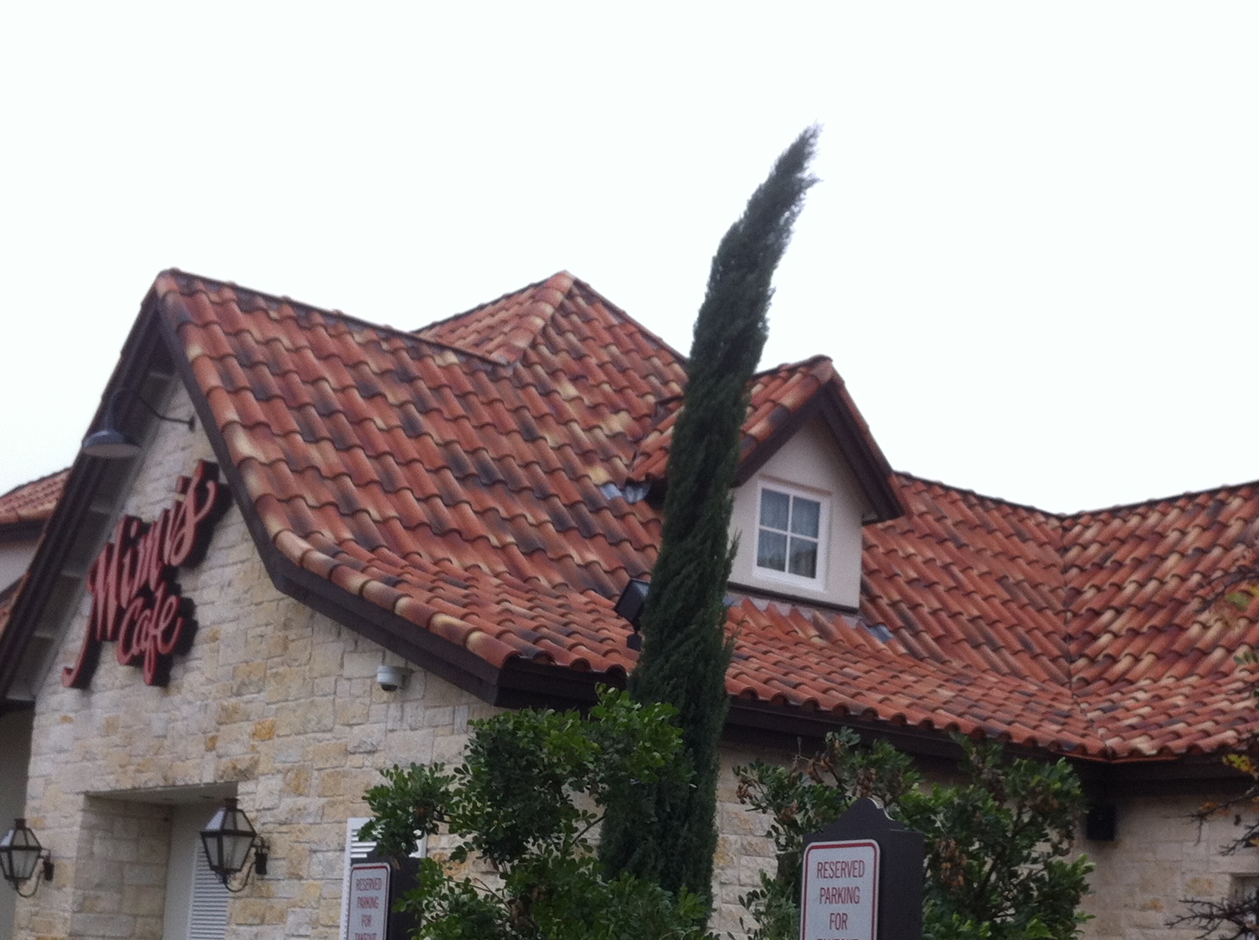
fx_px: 2179
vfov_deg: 24.1
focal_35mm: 60
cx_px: 702
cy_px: 712
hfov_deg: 32.2
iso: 80
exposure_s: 1/293
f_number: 2.8
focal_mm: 3.85
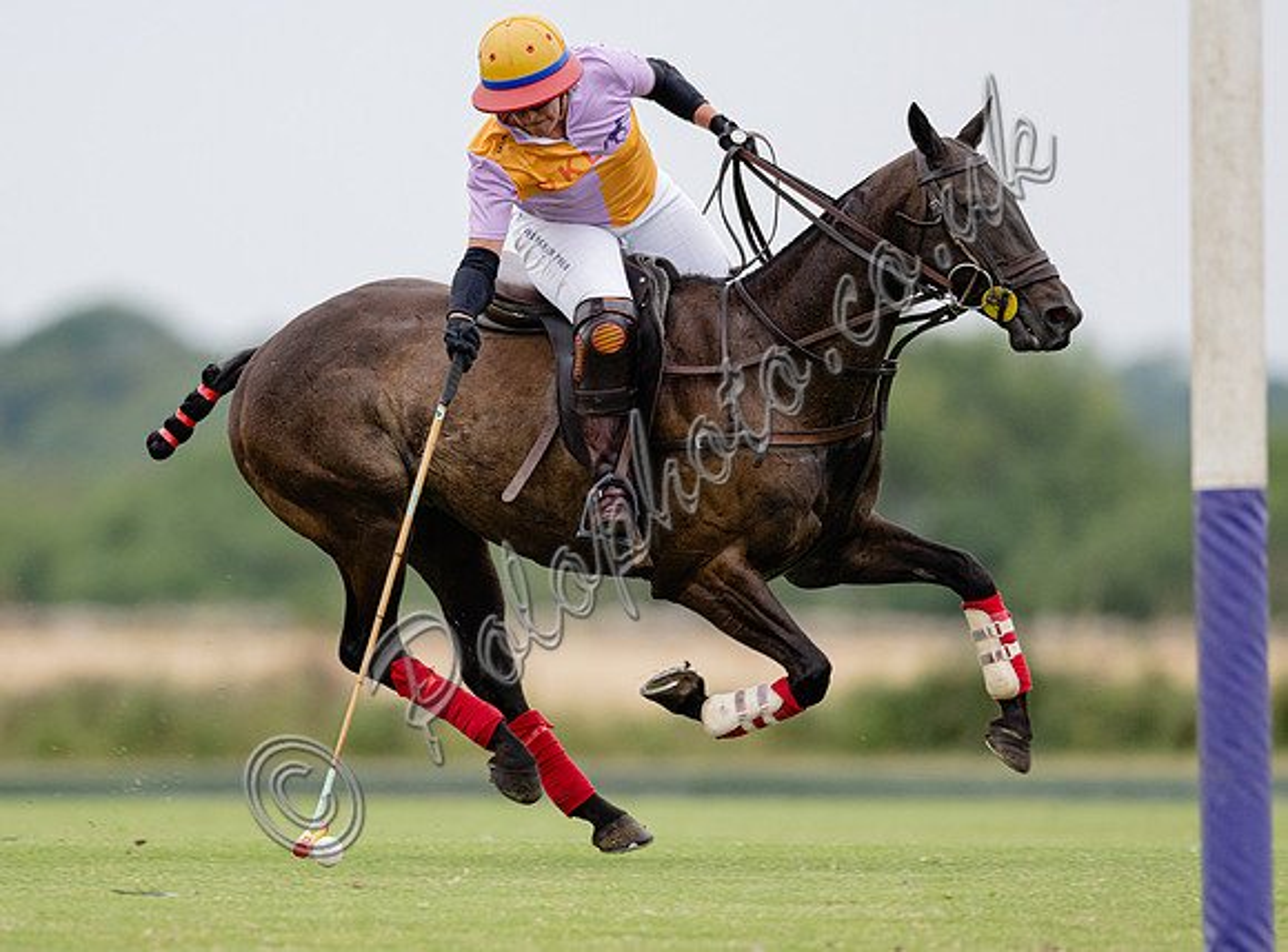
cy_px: 486
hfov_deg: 2.8
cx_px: 355
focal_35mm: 718
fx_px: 26582
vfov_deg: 2.1
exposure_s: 1/800
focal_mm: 500
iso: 800
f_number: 4
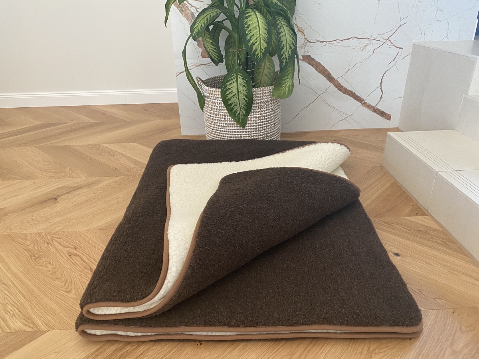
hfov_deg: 67.3
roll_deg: +2.6
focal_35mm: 26
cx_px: 240
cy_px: 180
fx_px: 360
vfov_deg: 53.1
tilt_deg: -27.0
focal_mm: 4.25
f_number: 1.8
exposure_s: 1/60
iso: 160
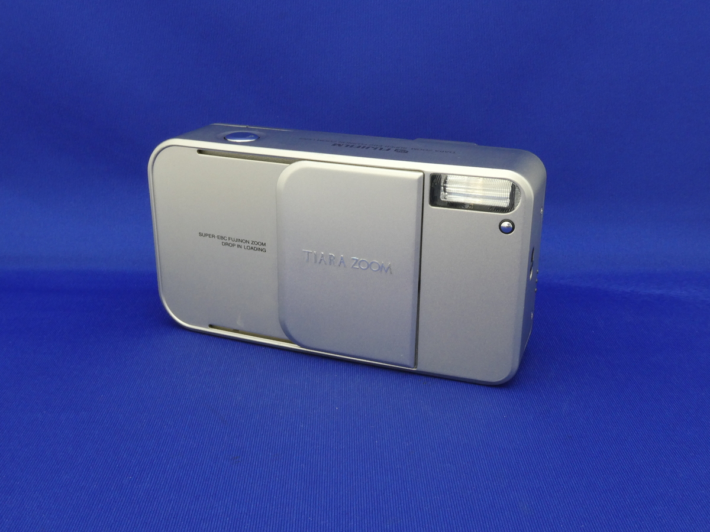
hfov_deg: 50.1
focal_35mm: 37
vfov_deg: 38.7
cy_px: 266
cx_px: 355
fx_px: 759
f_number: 8
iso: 200
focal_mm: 6.7
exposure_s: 1/2.5
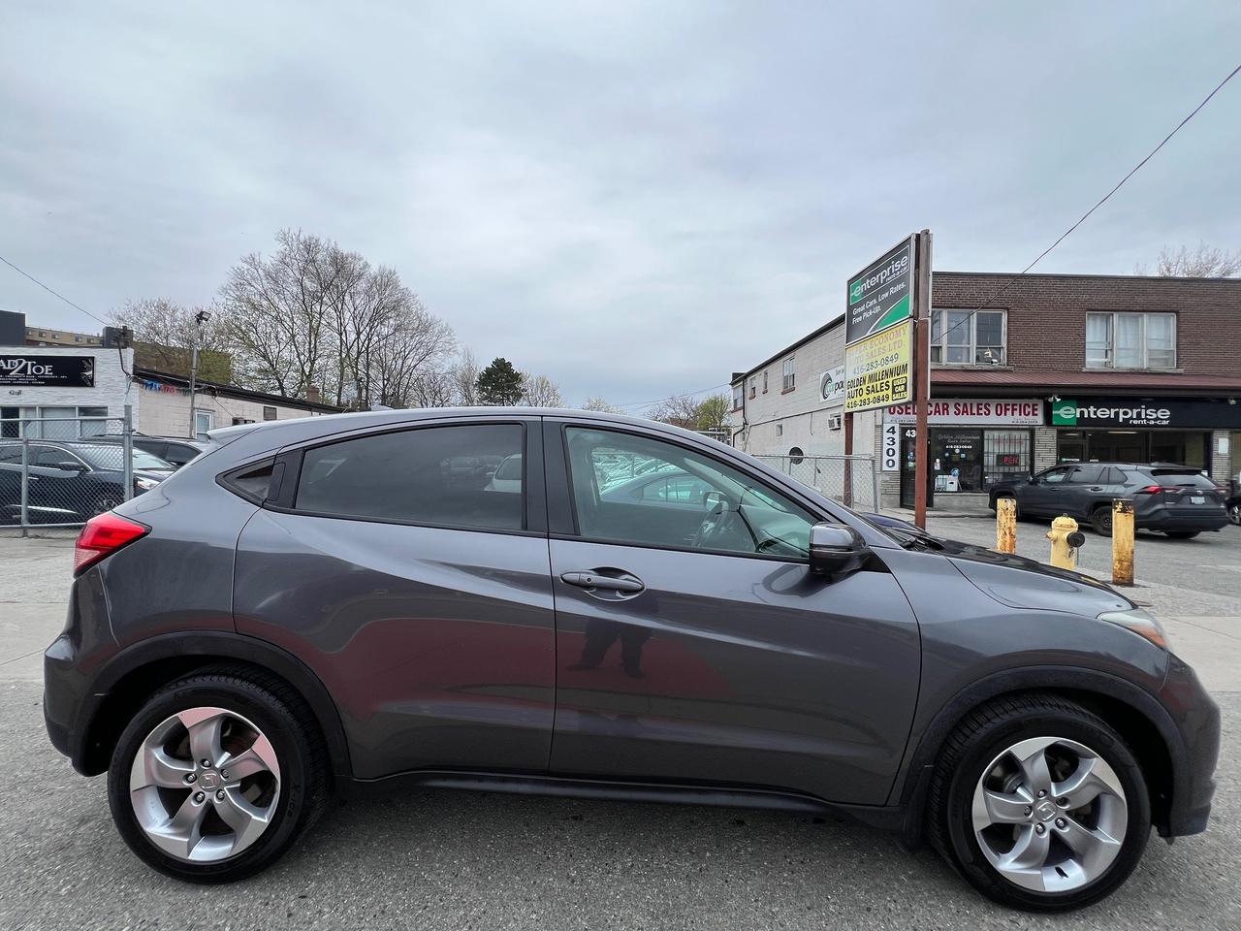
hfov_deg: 106.2
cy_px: 466
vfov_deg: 89.9
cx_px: 620
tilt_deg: -1.4
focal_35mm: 13
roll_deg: -0.5
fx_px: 466
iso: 32
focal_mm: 1.57
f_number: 1.8
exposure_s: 1/1263
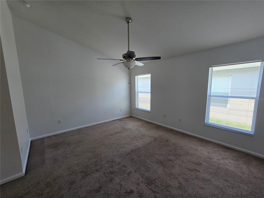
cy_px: 99
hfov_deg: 106.2
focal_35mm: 13
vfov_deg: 89.9
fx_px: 99
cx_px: 132
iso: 64
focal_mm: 2.2
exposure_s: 1/60
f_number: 2.2
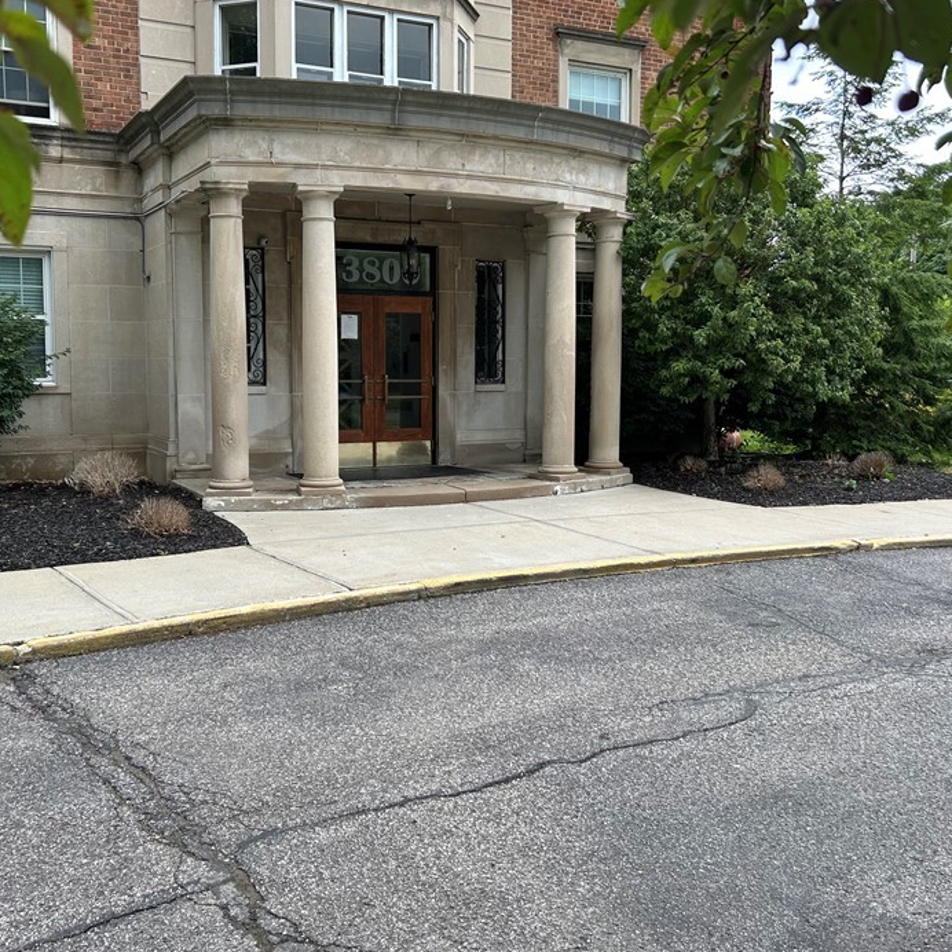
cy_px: 446
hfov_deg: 48.2
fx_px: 1058
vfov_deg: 48.4
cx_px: 393
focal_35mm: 34
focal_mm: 5.7
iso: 50
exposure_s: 1/632
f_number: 1.5
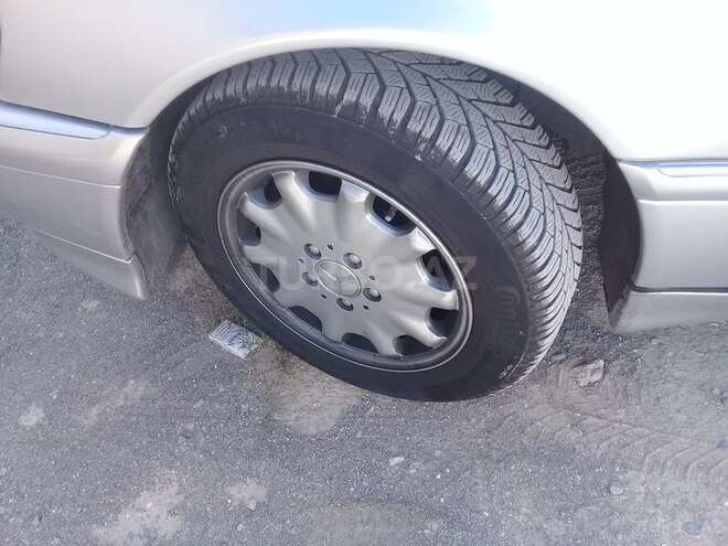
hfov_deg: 58.4
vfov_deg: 45.4
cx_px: 364
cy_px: 273
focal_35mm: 31
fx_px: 652
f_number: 2.2
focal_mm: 3.3
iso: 50
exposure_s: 1/198
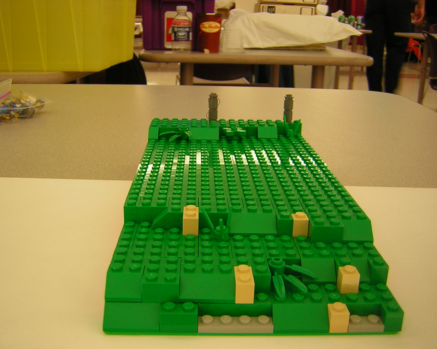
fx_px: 504
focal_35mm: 39
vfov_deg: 38.2
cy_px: 181
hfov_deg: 46.9
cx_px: 220
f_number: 2.6
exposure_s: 1/10.2
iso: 50
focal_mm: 4.7
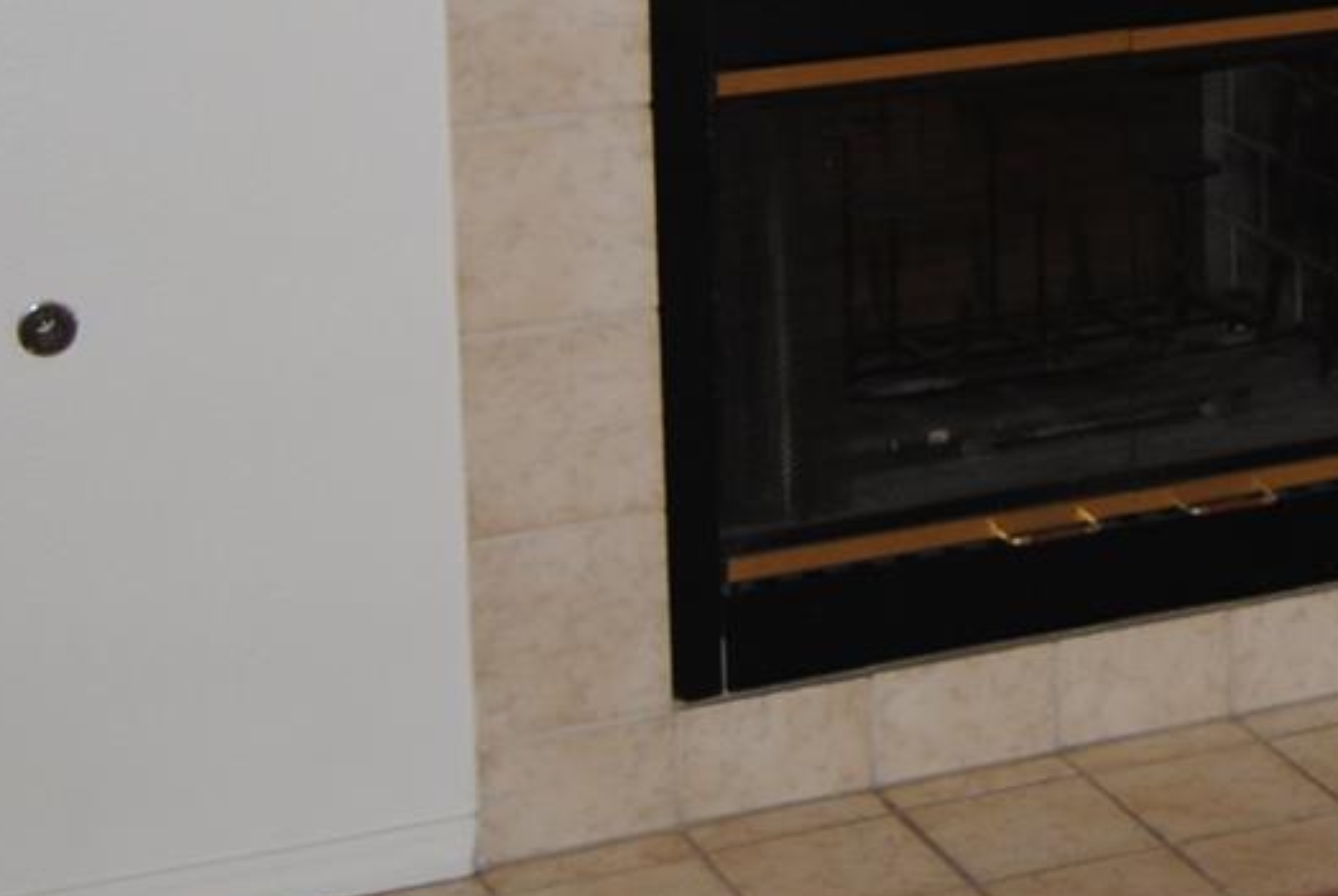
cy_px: -282
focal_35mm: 103
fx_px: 3833
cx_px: 1573
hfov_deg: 18.8
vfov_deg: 12.9
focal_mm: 24
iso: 200
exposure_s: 1/60
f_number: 3.8
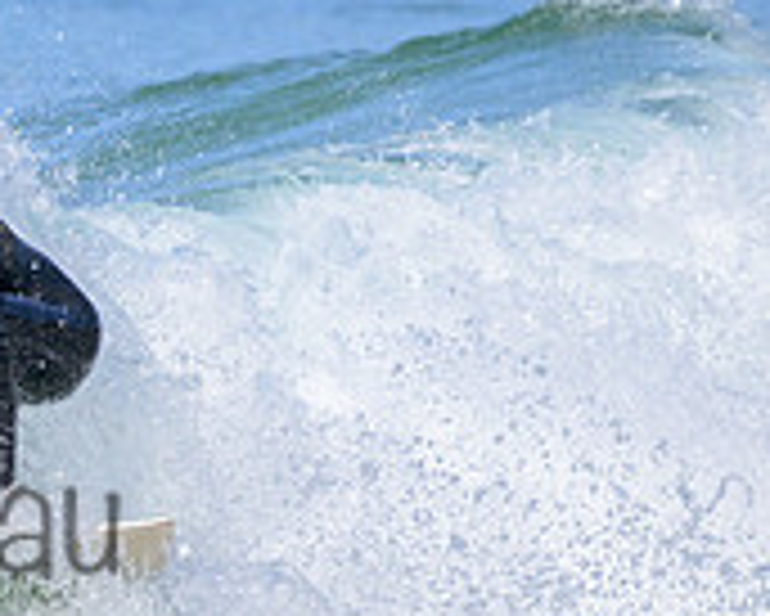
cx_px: -356
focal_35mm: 1905
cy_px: 470
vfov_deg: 0.8
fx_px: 43438
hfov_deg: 1.0
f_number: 11
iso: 1000
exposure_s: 1/2000
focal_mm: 600
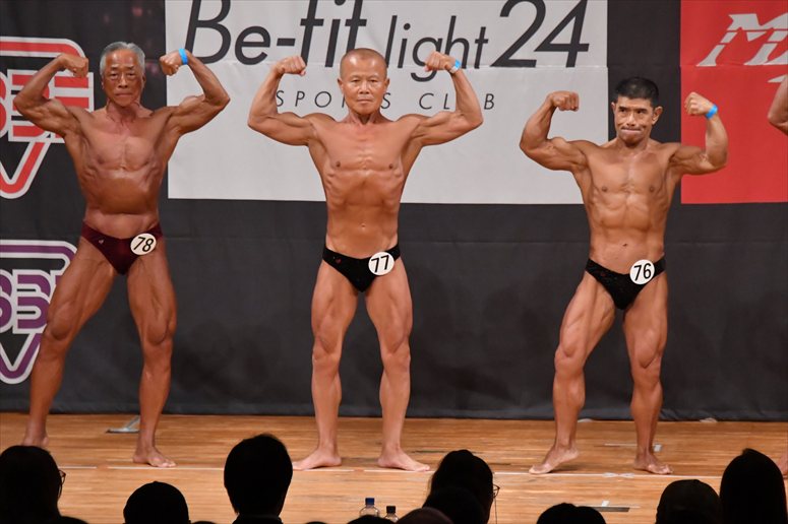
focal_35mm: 270
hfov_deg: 7.6
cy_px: 262
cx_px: 394
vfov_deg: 5.1
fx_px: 5907
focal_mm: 180
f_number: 5.6
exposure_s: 1/400
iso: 7200
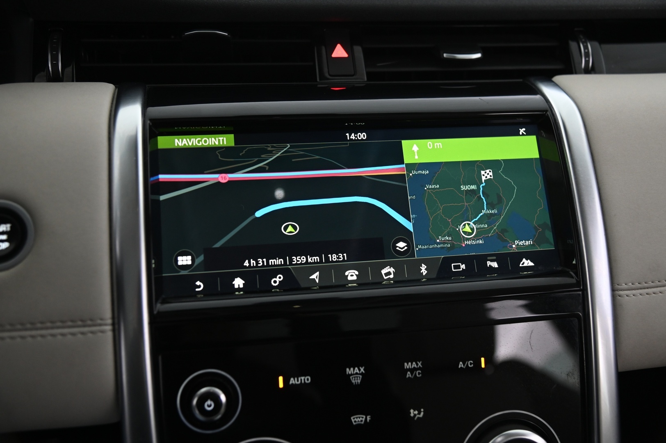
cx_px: 333
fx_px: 702
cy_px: 222
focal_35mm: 38
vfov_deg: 35.0
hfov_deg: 50.7
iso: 2000
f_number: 4
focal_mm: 38
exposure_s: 1/30
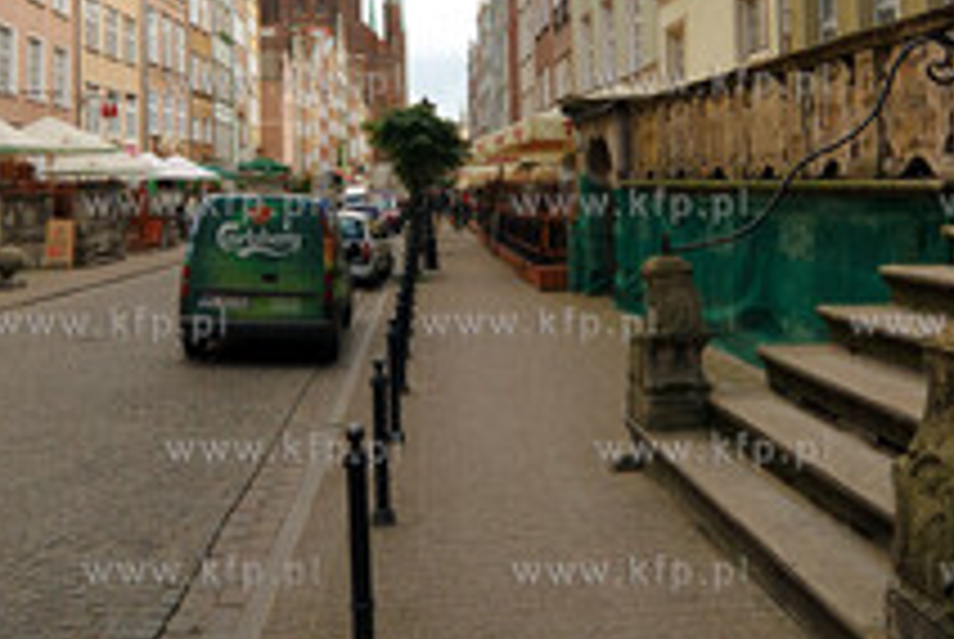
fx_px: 902
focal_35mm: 34
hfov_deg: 55.7
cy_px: 144
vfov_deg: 37.8
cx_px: 441
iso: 100
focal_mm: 12
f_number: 9
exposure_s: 1/50
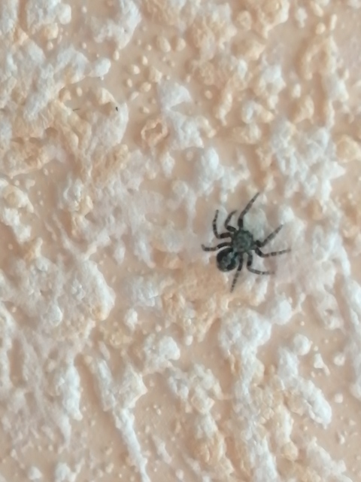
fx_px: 1446
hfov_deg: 14.2
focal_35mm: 104
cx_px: 180
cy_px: 241
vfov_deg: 18.9
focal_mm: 3.46
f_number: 1.8
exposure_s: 1/24
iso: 320
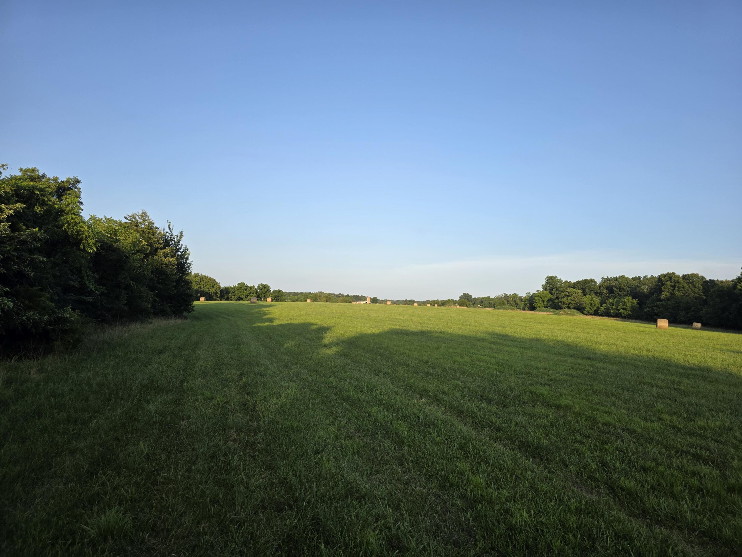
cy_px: 278
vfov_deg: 58.9
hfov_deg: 73.9
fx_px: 493
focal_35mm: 23
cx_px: 371
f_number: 1.7
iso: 80
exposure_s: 1/2259
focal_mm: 6.3
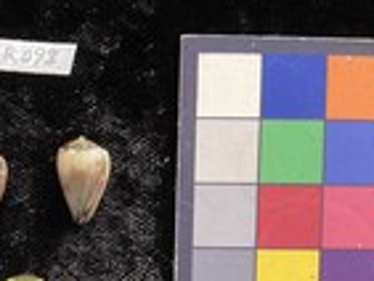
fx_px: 779
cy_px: 317
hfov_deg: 26.5
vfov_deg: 19.5
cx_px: 69
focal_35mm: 72
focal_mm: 3
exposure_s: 1/60
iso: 125
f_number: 1.8
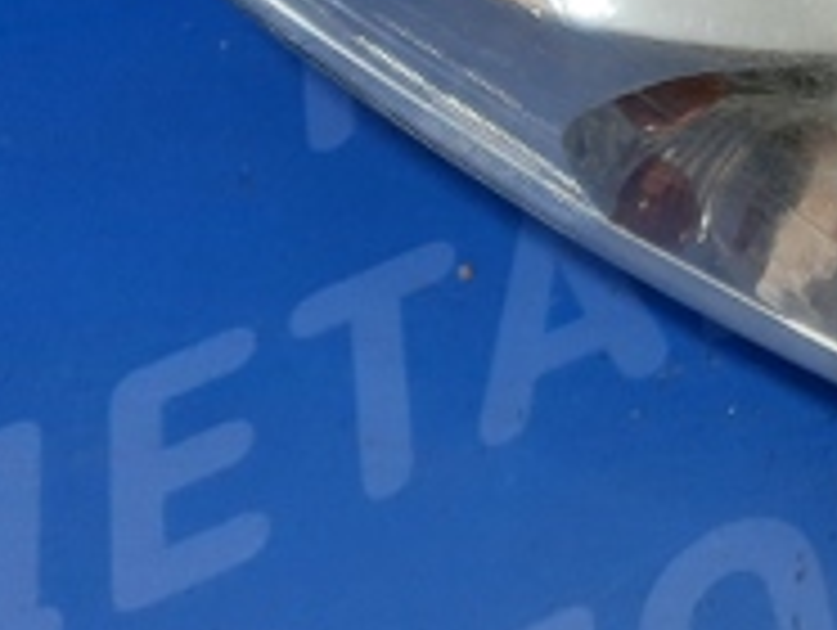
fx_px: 2082
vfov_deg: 15.7
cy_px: -342
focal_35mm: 86
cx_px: 1264
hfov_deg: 19.7
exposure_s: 1/50
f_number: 2
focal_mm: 4.6
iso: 320
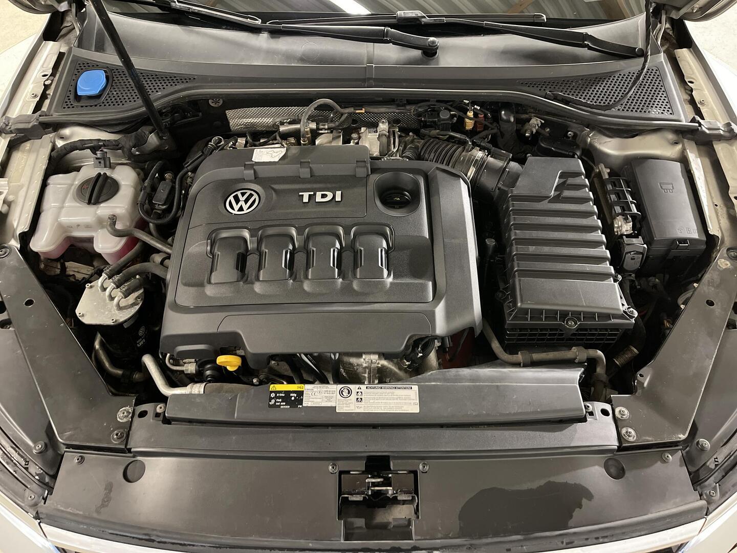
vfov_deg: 53.1
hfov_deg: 67.3
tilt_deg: -48.5
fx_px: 554
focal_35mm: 26
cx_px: 368
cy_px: 276
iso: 500
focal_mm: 5.1
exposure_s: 1/25
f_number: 1.6
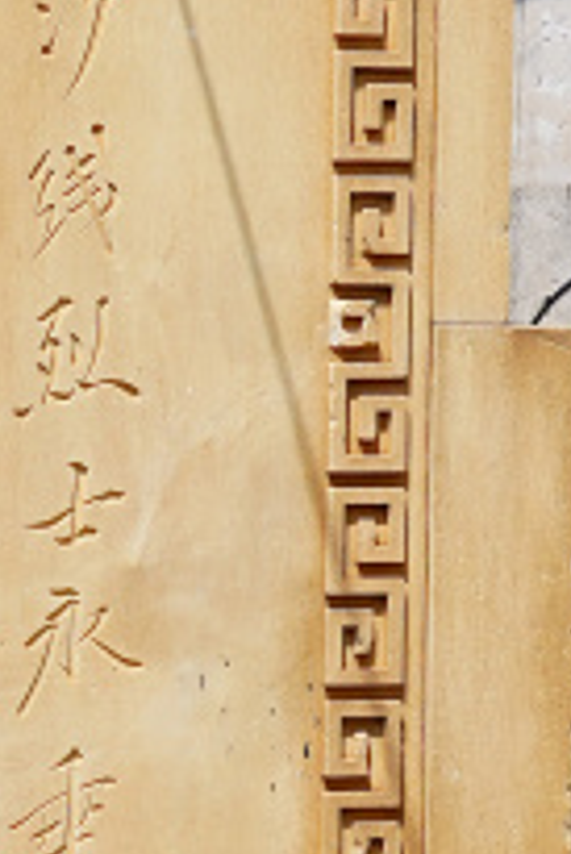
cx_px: -215
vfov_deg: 13.7
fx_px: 3562
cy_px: 554
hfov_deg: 9.0
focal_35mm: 150
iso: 250
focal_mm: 30
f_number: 8
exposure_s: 1/1000
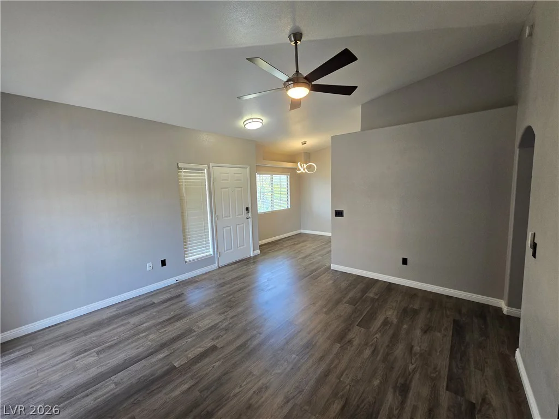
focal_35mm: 13
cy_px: 210
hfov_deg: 106.2
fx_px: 210
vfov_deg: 89.9
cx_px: 280
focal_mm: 2.2
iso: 100
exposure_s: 1/60
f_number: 2.2
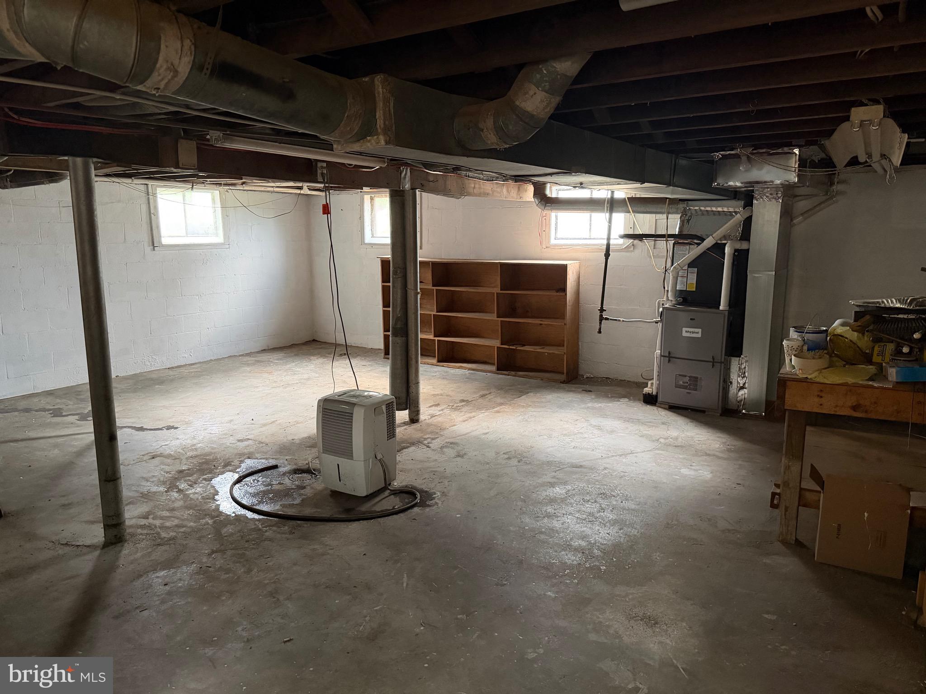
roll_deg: +0.0
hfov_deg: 71.6
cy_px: 347
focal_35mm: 24
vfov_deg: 56.8
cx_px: 463
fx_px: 642
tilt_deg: -10.2
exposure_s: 1/46
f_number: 1.78
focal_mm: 6.76
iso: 800
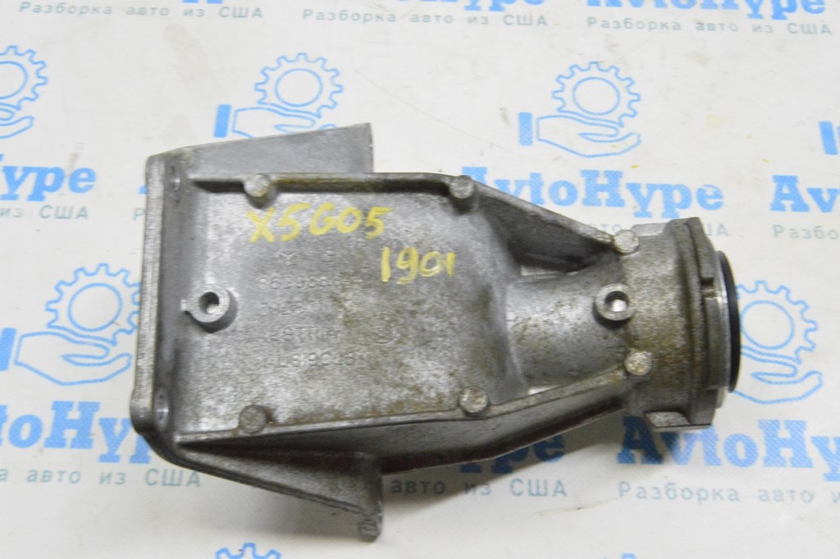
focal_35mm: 42
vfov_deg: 31.8
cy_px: 280
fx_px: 979
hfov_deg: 46.4
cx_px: 420
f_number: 20
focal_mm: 28
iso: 6400
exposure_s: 1/20
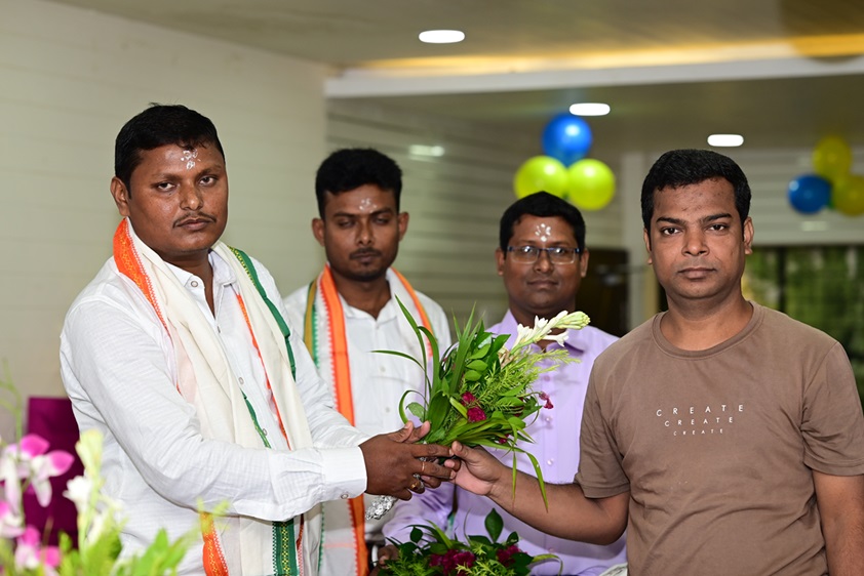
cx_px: 432
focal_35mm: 85
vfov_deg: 16.1
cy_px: 288
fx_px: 2041
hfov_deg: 23.9
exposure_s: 1/200
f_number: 3.5
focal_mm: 85
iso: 640
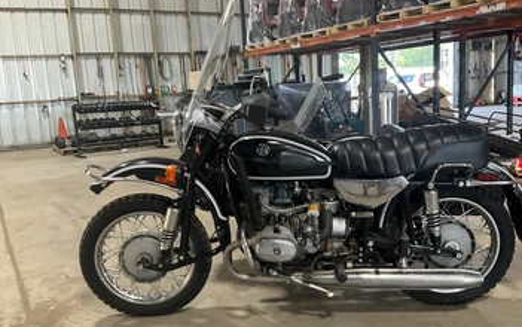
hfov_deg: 55.3
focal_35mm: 35
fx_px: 498
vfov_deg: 36.3
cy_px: 177
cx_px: 274
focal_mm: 3
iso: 125
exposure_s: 1/60
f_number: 1.8
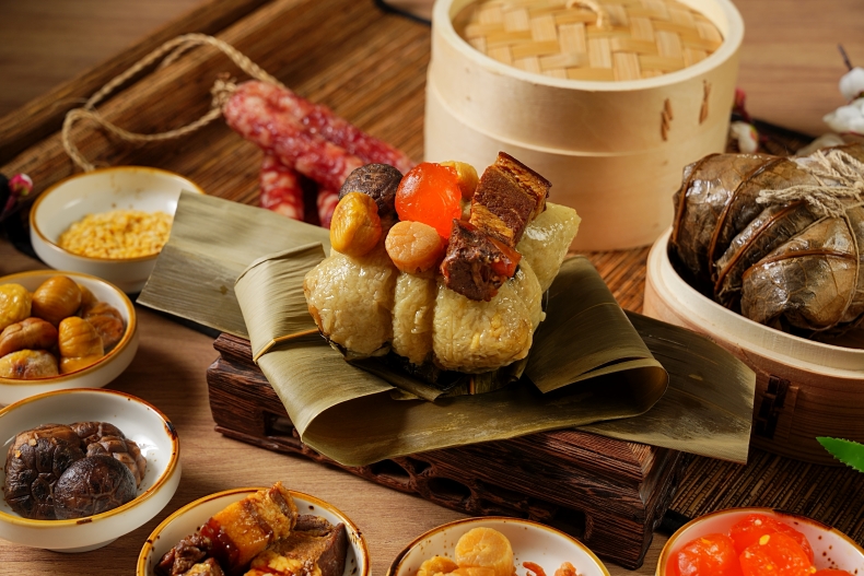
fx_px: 1680
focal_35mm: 70
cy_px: 288
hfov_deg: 28.8
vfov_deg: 19.5
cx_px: 432
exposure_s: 1/60
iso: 100
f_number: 7.1
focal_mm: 70
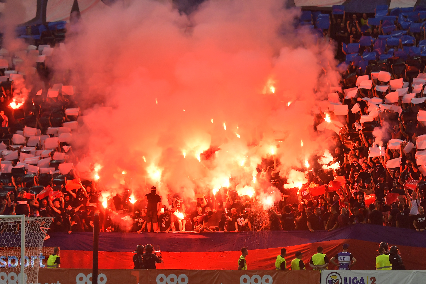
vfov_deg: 8.2
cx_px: 213
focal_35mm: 168
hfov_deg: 12.2
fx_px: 1988
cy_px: 142
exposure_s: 1/4000
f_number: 4
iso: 2000
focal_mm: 112
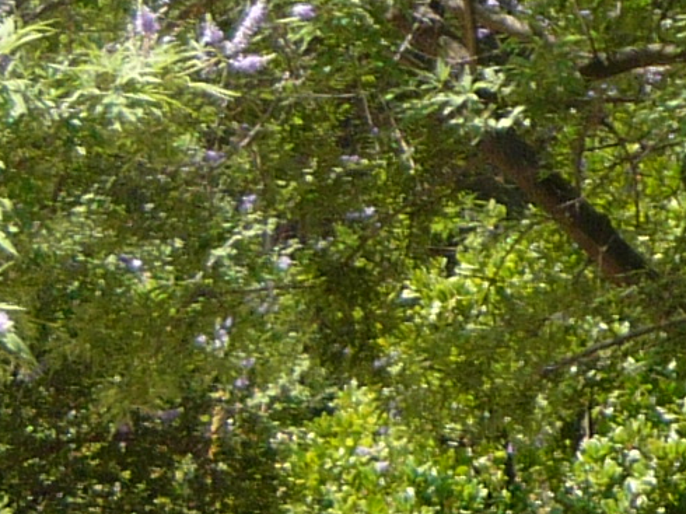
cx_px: 1152
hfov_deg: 8.7
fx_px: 4358
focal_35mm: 220
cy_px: -452
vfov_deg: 6.6
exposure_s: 1/400
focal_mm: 5.5
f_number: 2.8
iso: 100
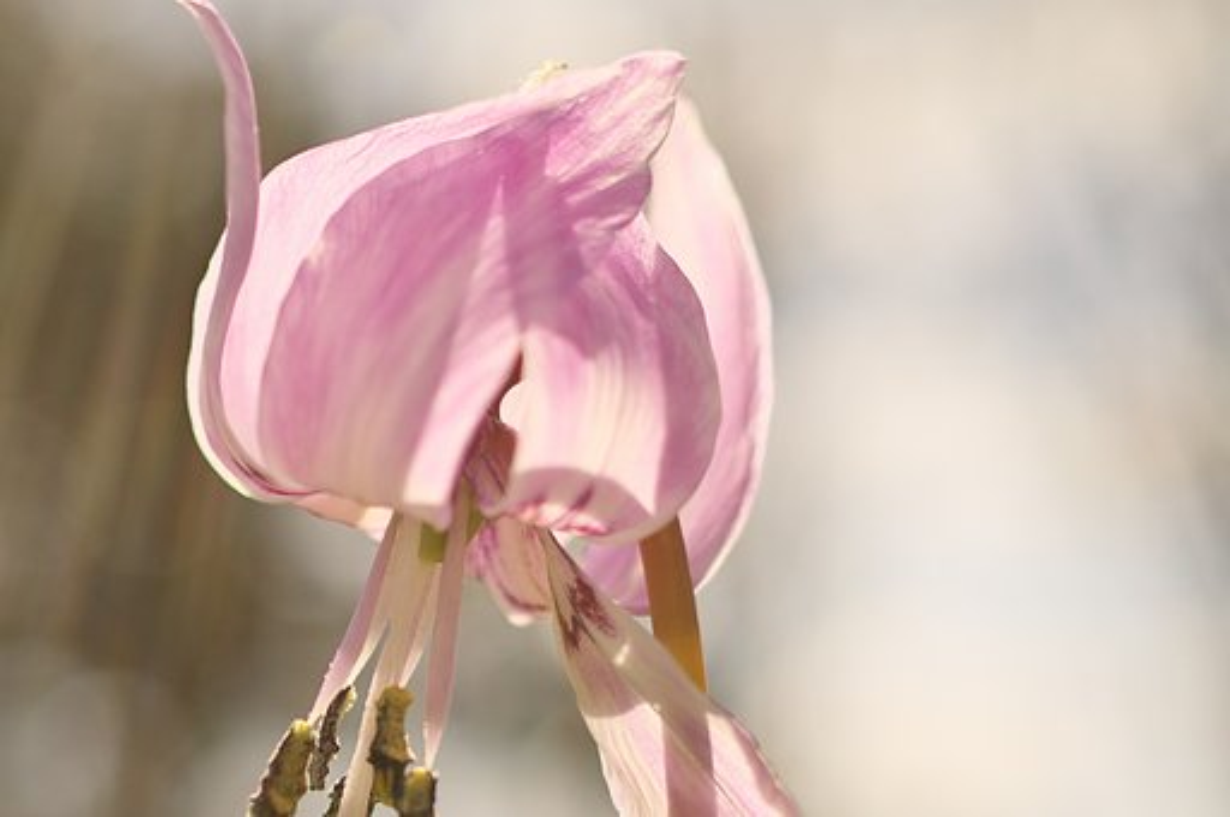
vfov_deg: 25.7
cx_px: 615
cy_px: 408
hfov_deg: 37.9
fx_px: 1791
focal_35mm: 52
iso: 200
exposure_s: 1/2000
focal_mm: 35
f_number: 4
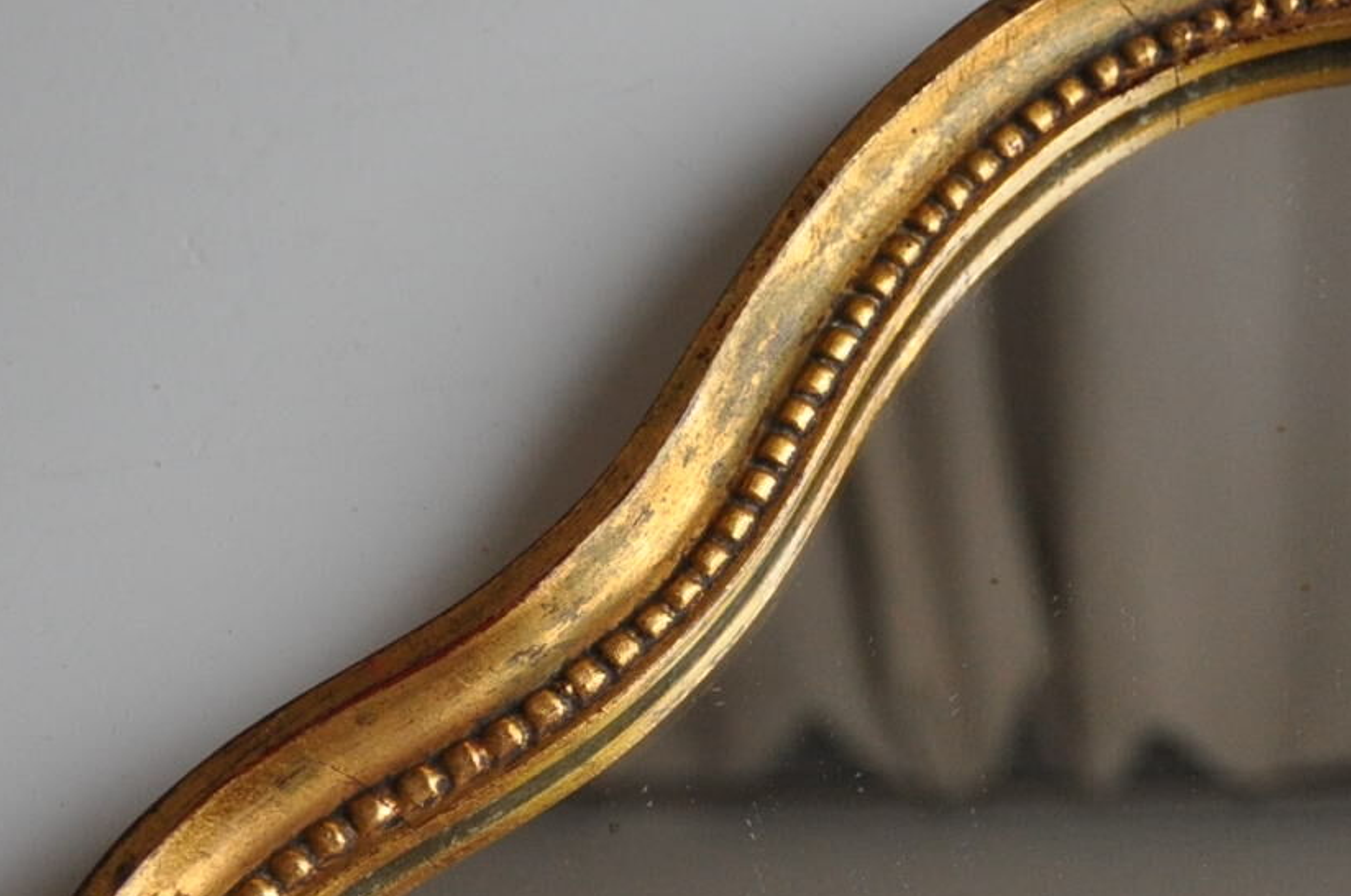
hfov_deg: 23.4
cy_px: 827
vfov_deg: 15.6
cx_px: 1067
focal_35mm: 86
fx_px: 3222
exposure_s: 1/60
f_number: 3.8
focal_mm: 22
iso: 800
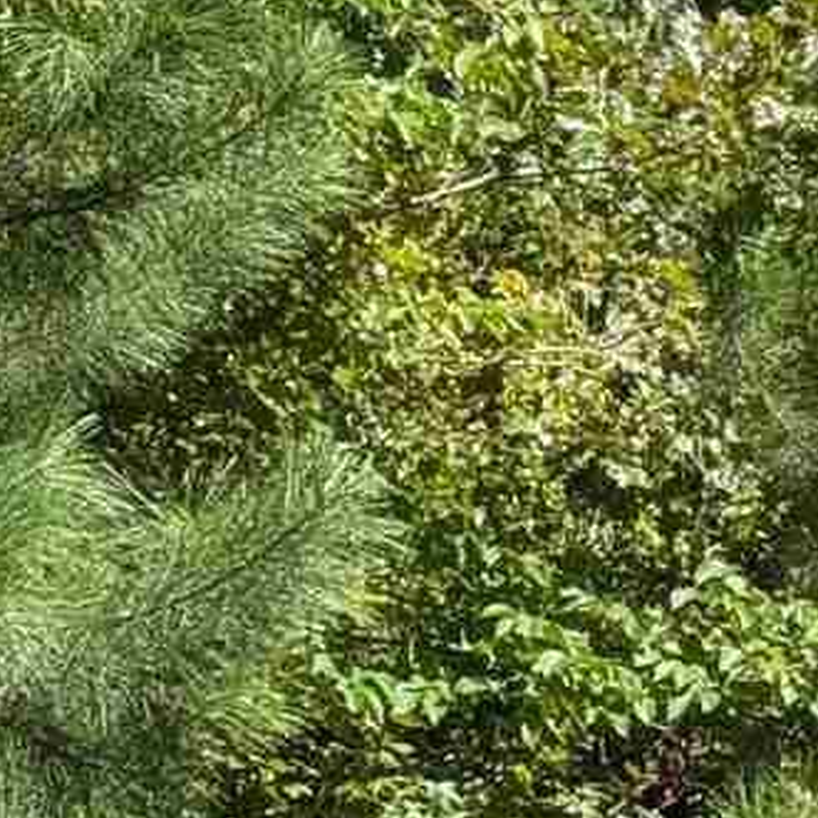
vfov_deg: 7.8
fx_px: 5935
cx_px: 781
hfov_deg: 7.9
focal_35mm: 222
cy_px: 964
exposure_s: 1/1799
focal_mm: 4.38
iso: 60
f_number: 1.73
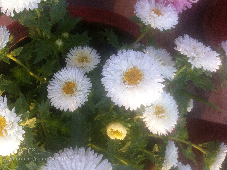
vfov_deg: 40.6
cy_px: 85
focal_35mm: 35
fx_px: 229
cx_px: 114
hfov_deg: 52.7
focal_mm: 3.85
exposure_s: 1/133
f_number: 2.8
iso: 80
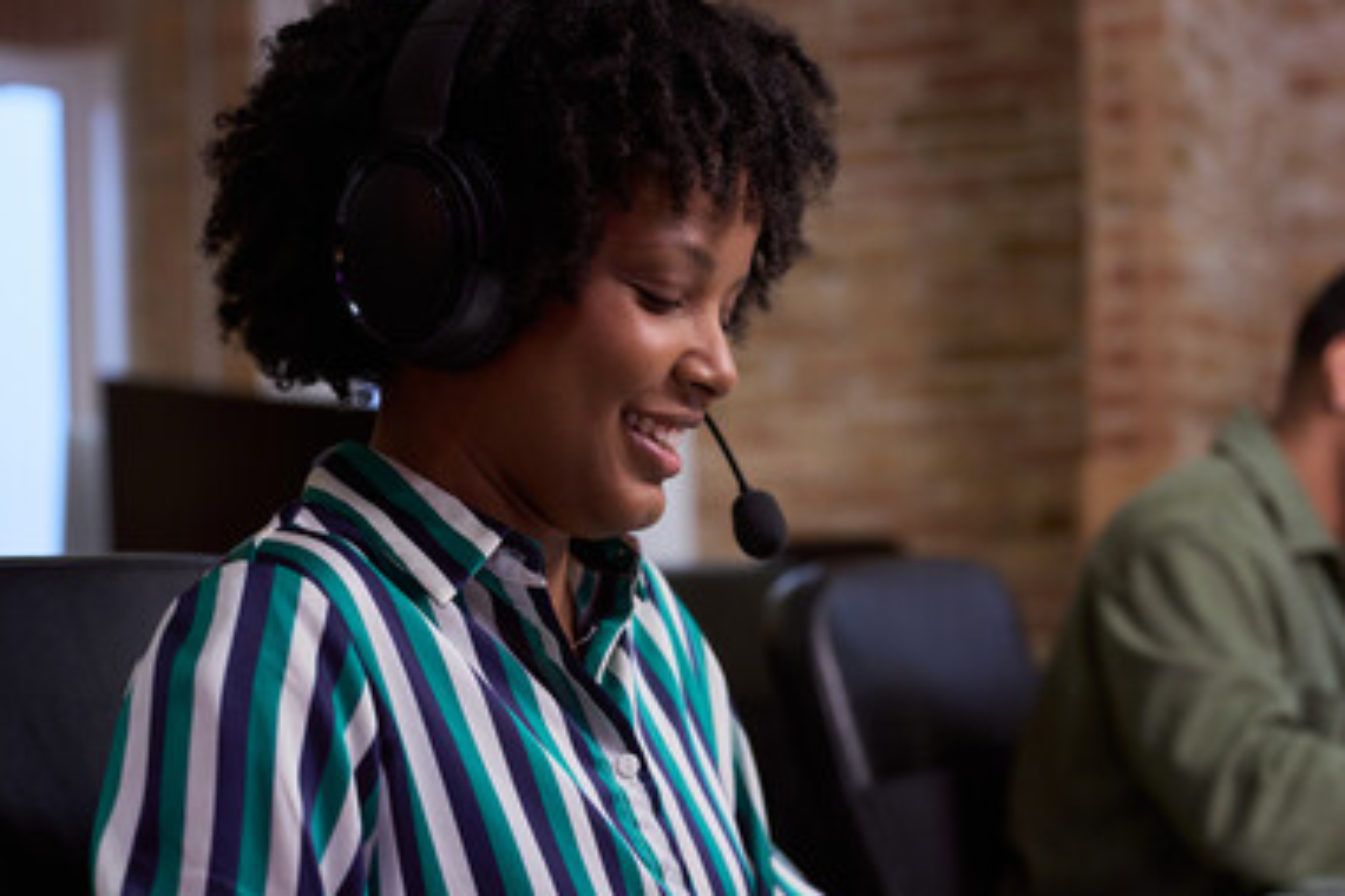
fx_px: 2390
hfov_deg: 31.0
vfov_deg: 21.2
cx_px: 988
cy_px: 572
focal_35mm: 64
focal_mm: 38
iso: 1000
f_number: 2
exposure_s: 1/200
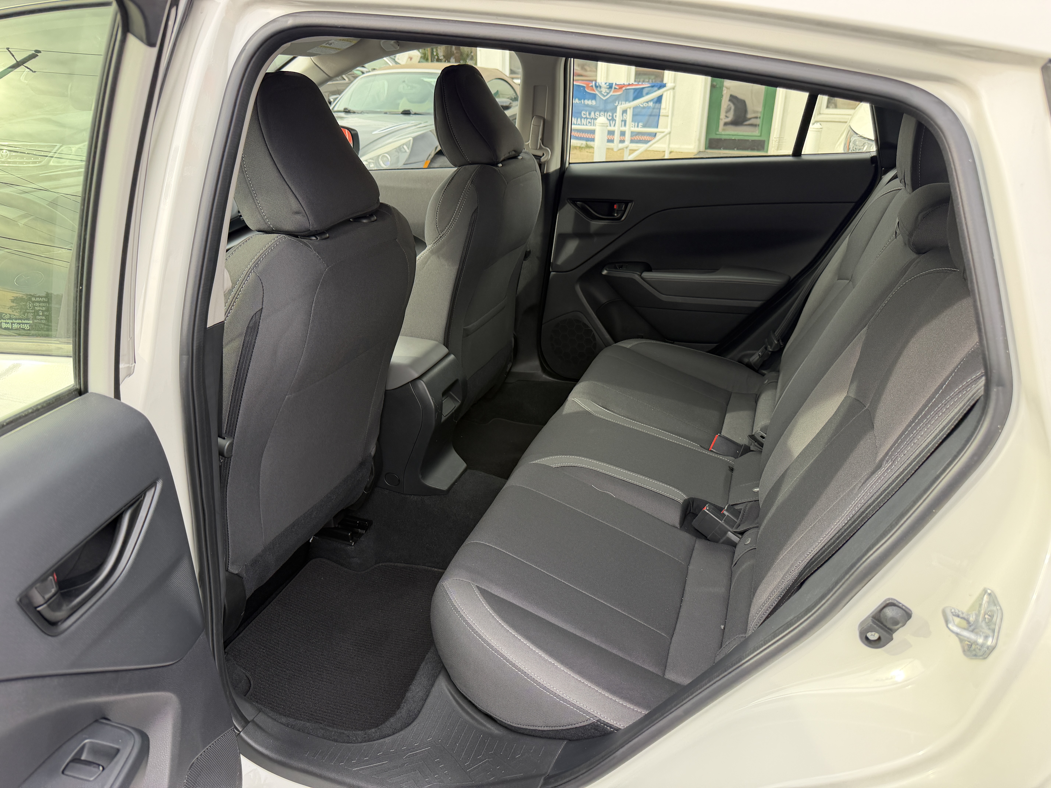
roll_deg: -0.6
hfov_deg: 71.6
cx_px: 526
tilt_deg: -24.2
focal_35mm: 24
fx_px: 729
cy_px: 394
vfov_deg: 56.8
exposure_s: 1/186
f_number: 1.78
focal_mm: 6.76
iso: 80
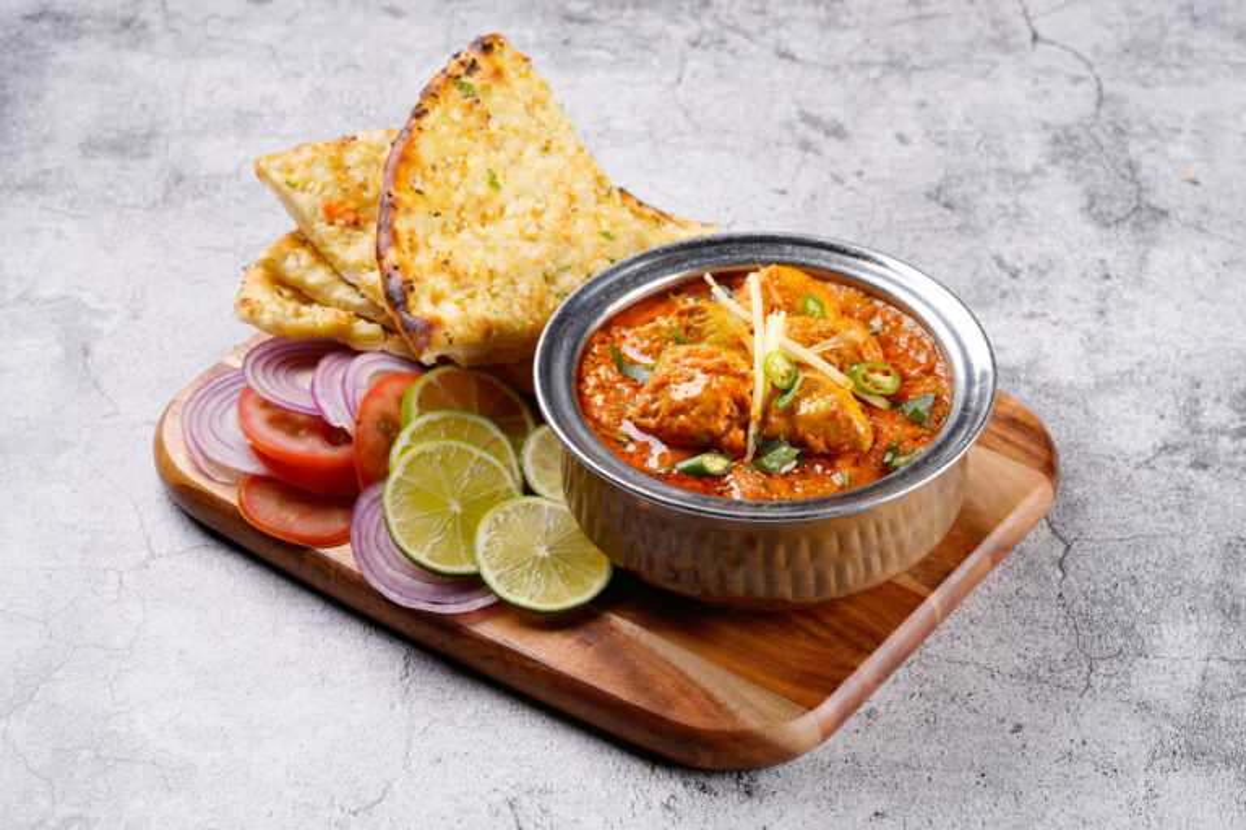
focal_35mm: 90
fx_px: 3115
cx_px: 623
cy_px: 415
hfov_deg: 22.6
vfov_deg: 15.2
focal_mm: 90
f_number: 11
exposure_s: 1/125
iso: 100
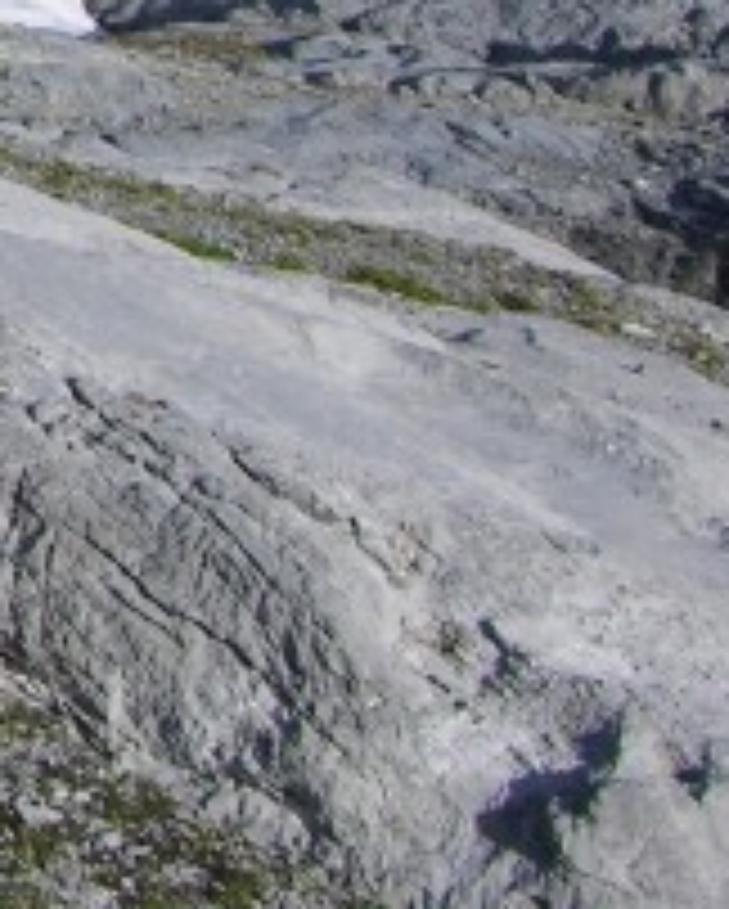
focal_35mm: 173
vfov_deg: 10.7
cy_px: -540
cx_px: -1260
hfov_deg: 8.0
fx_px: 4659
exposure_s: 1/236
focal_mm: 8.9
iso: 50
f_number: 6.3
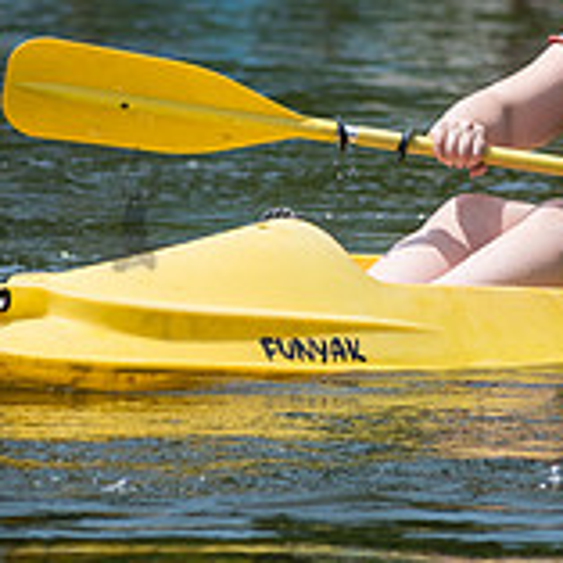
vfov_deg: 2.6
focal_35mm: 674
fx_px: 12402
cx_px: 621
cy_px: -35
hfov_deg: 2.6
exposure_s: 1/1600
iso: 200
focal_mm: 170
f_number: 4
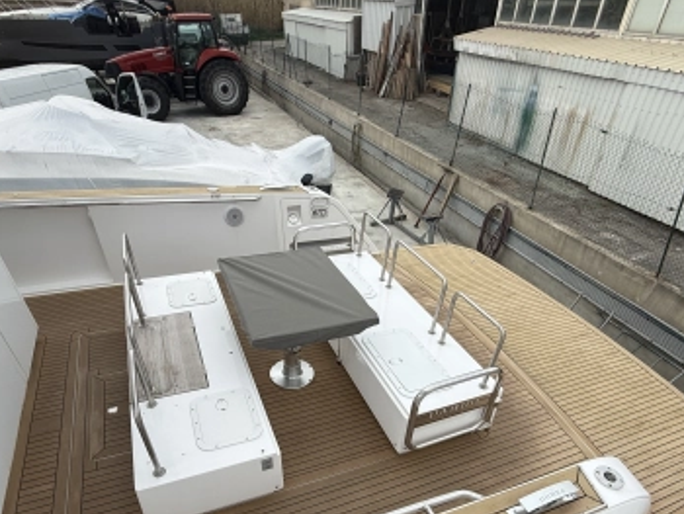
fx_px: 435
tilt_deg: -40.8
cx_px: 336
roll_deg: +0.4
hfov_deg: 76.3
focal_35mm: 22
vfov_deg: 59.0
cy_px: 363
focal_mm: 2.22
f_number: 2.2
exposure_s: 1/1167
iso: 50
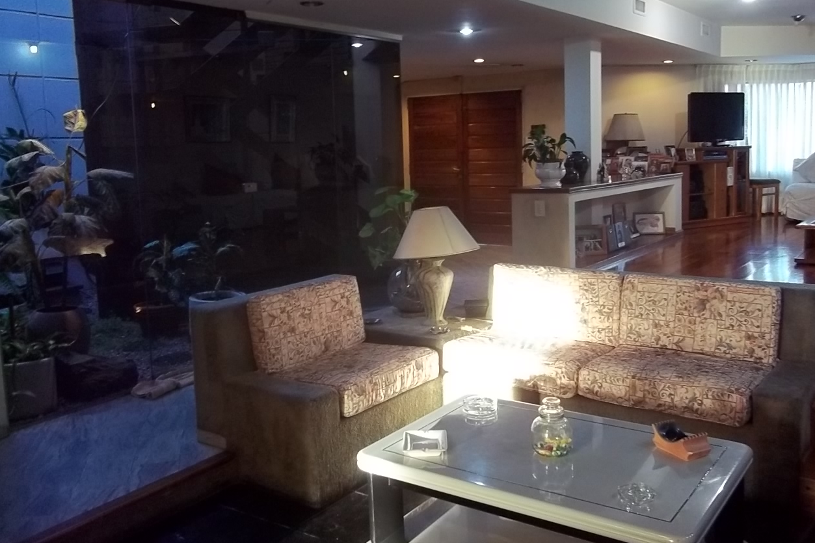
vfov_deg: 38.8
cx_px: 414
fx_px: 770
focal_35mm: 34
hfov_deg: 55.8
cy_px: 235
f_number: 2.9
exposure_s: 1/8
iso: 177
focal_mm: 5.7
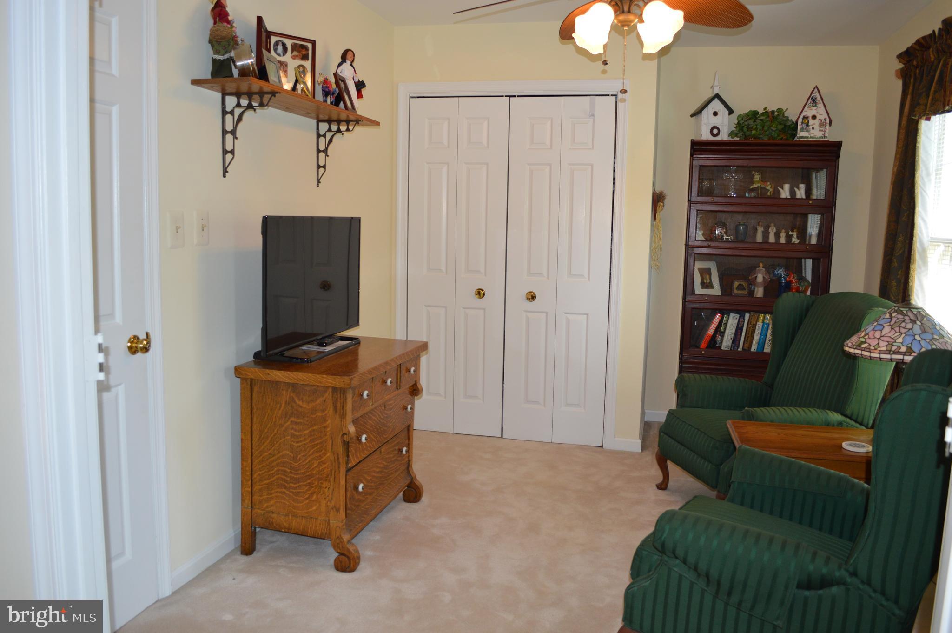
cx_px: 476
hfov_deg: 67.4
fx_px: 713
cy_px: 316
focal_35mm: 27
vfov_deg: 47.8
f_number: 3.5
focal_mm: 18
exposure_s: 1/60
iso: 450
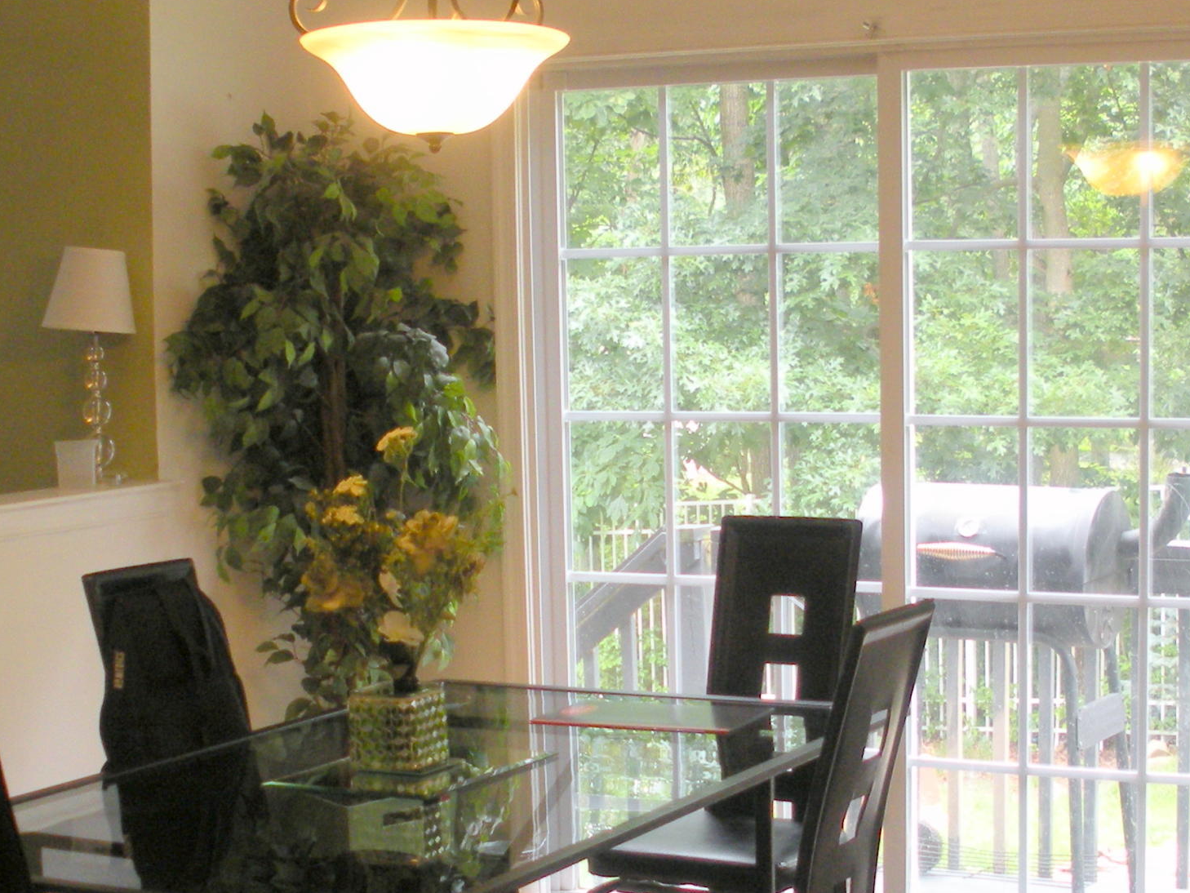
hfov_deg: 27.0
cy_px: 475
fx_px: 2476
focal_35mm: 72
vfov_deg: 20.4
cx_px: 647
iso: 155
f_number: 3.5
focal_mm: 6.3
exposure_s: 1/40.6
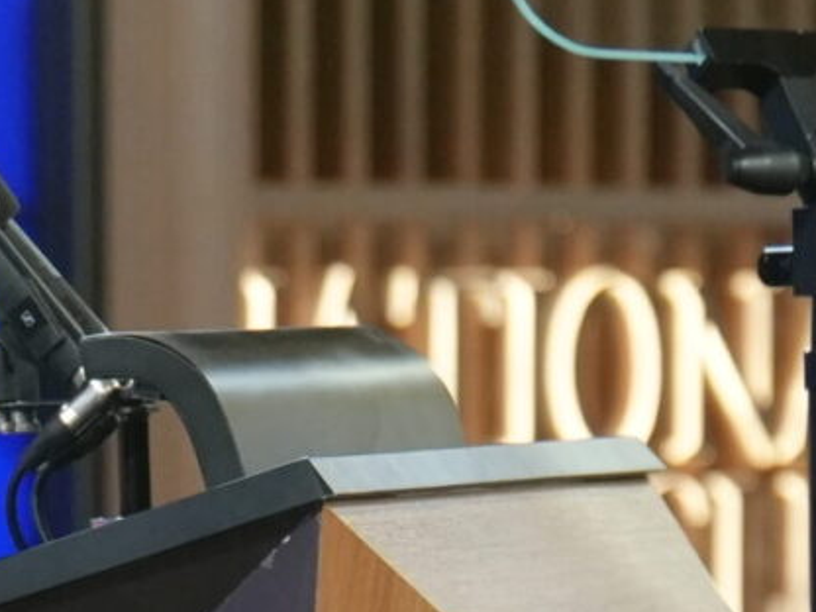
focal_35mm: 838
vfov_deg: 1.8
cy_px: 330
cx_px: 56
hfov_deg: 2.4
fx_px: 19754
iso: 8000
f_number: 5.6
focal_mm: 224
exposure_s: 1/250
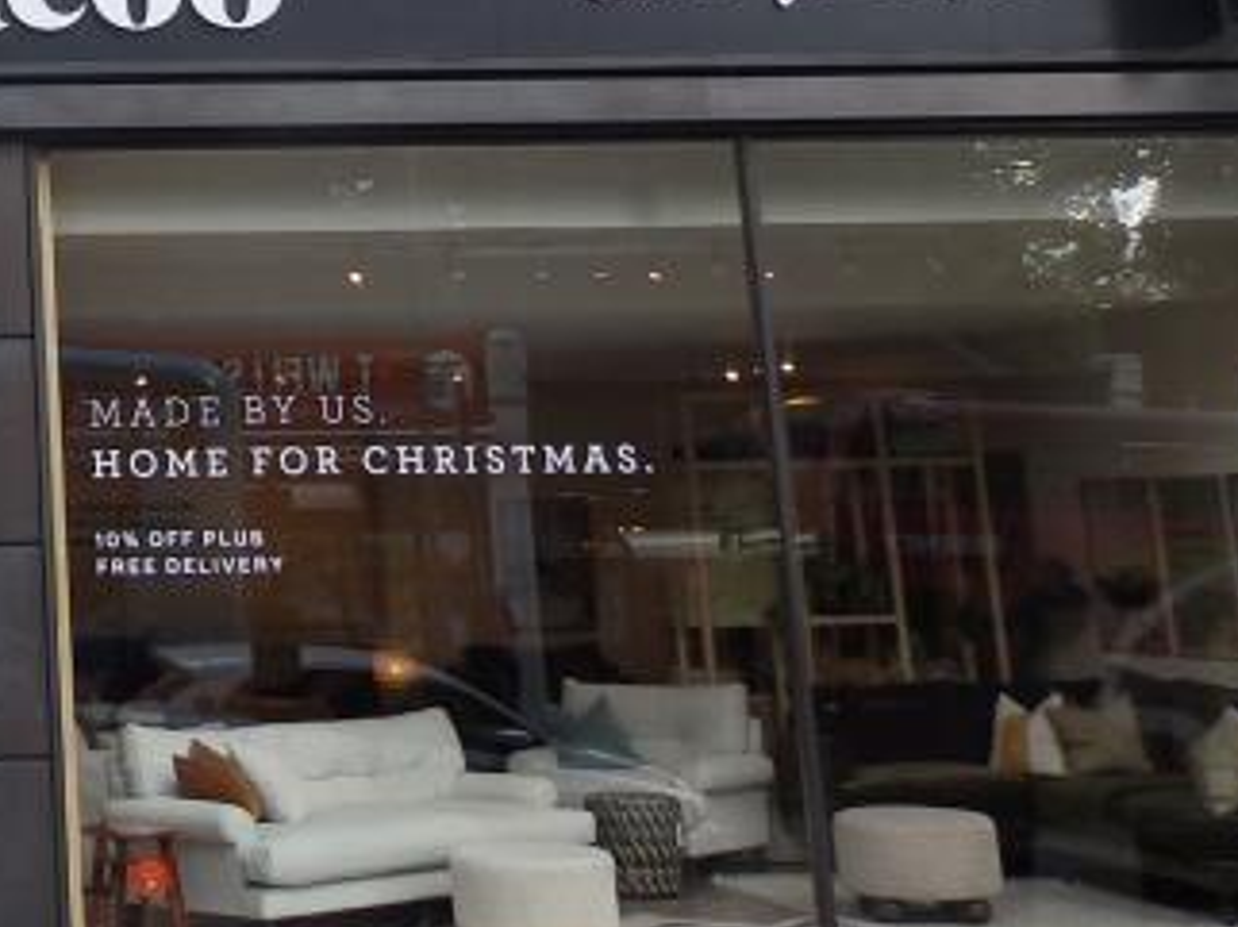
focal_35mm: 70
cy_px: -81
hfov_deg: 24.9
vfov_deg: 20.1
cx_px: -273
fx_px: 2502
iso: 80
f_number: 4
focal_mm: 4
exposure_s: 1/100
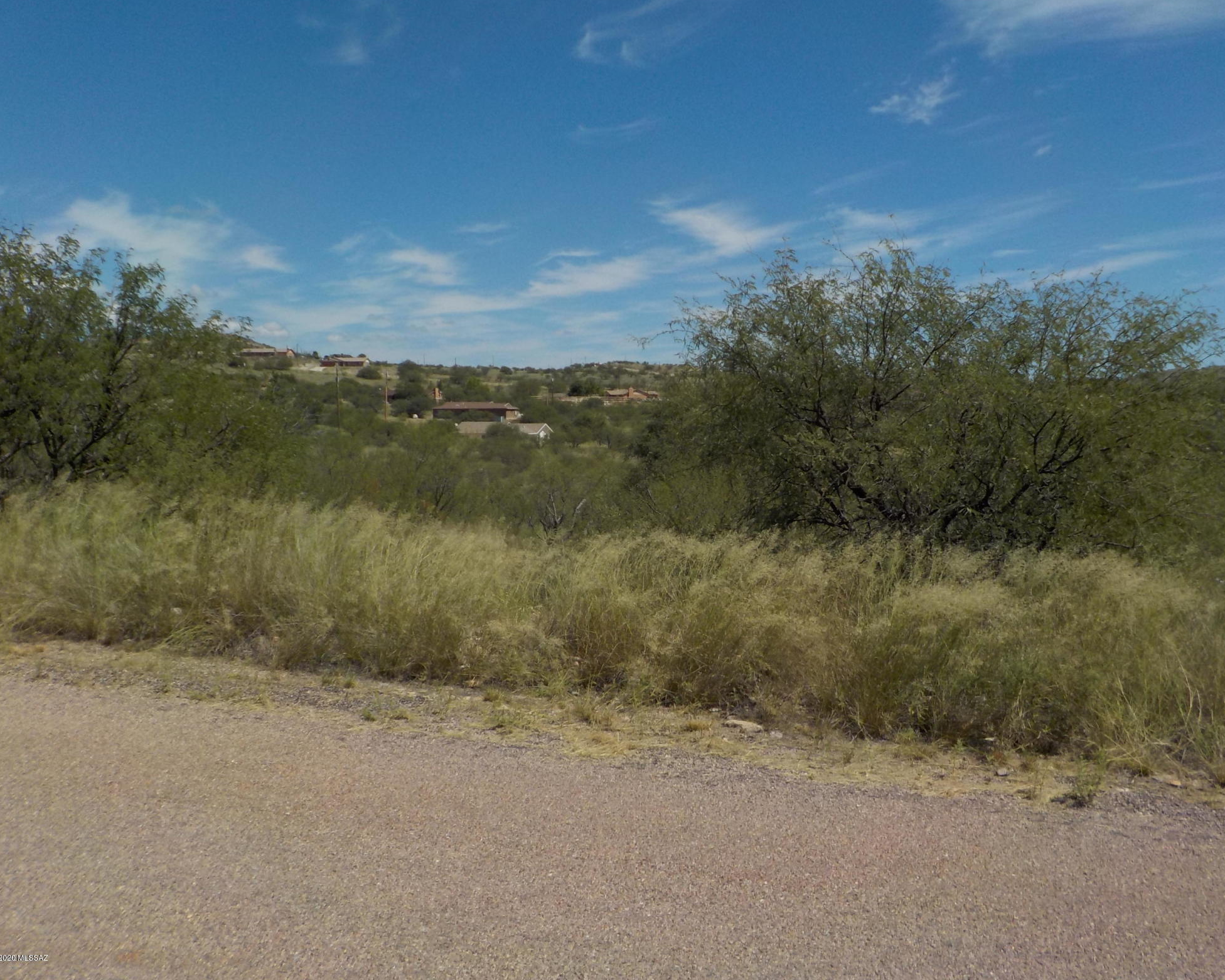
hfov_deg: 55.6
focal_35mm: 32
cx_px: 658
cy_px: 488
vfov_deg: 45.8
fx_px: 1160
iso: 125
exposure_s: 1/2000
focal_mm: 4.1
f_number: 3.3
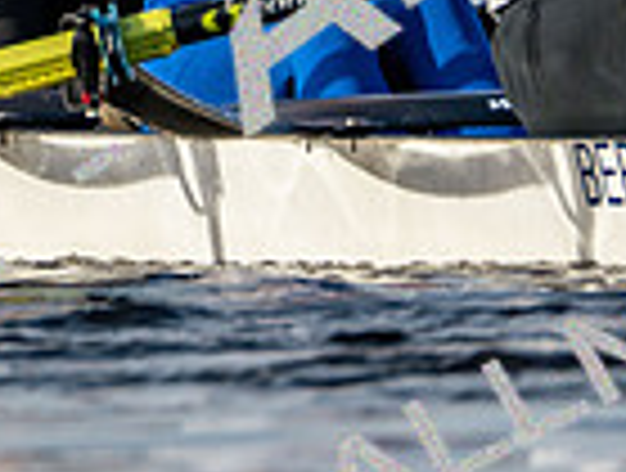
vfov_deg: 0.6
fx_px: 43533
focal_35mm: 2401
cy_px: -290
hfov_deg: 0.8
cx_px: -167
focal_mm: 600
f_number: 6.3
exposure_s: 1/2000
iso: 640
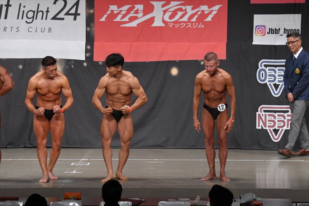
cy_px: 103
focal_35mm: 150
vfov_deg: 9.1
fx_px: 1287
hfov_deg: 13.7
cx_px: 154
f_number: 5.6
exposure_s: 1/400
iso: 5000
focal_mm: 100
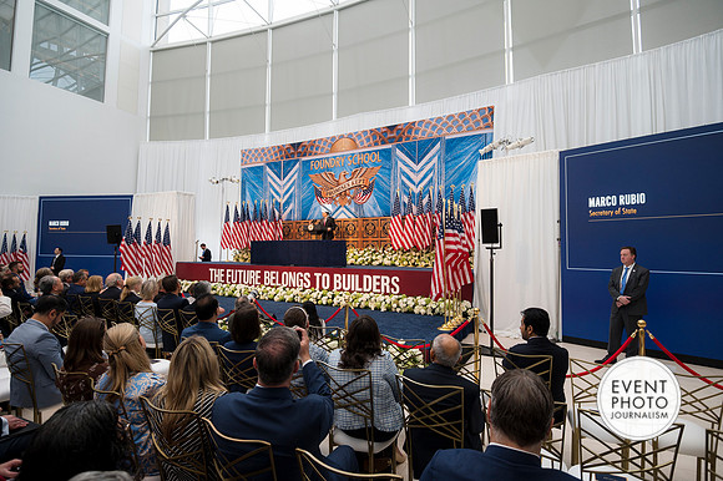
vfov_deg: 67.3
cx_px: 362
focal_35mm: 18
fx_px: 361
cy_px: 240
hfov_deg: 90.0
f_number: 4
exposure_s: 1/160
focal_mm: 18
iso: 320
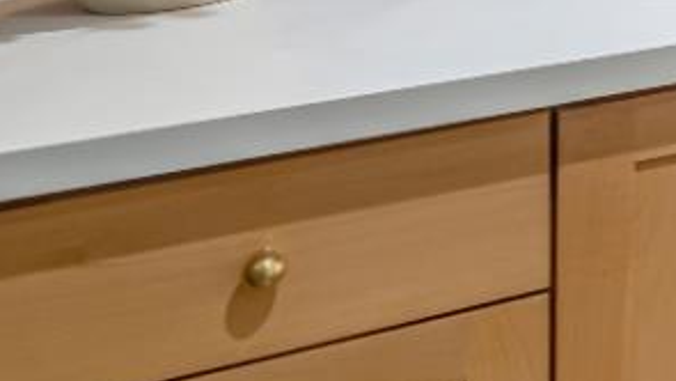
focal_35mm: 80
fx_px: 1434
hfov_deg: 15.5
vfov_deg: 13.0
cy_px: -403
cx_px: 1588
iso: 400
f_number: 9
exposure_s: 1/50
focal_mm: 10
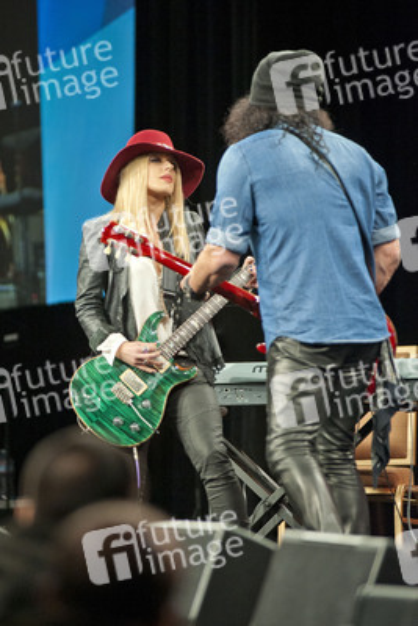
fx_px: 3480
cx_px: 209
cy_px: 313
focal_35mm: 200
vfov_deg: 10.3
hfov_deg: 6.9
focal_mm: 200
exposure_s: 1/200
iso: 1250
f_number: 2.8
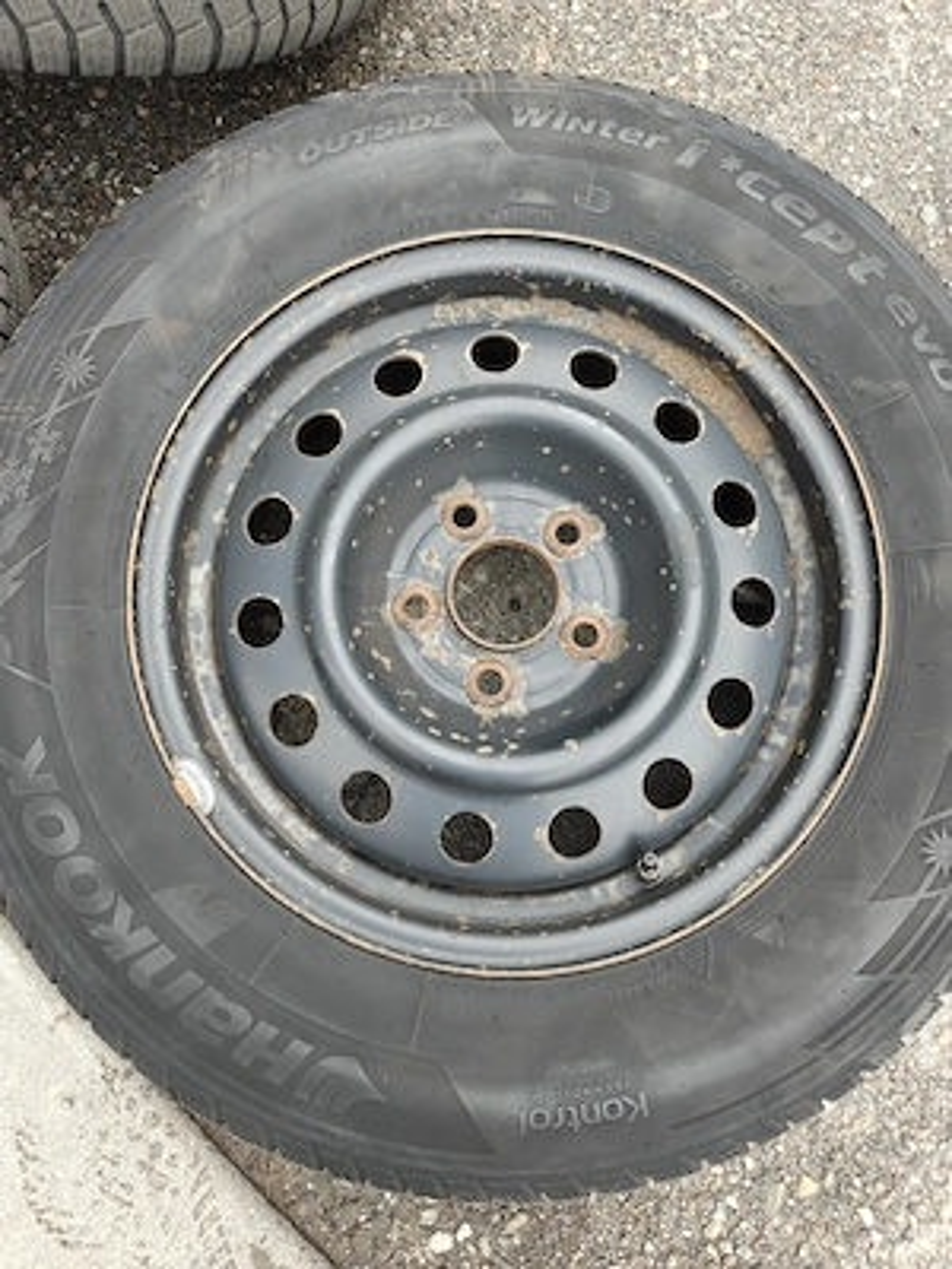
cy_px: 634
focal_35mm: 23
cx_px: 476
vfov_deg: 73.9
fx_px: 843
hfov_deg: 58.9
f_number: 1.6
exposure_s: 1/164
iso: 50
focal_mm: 6.06
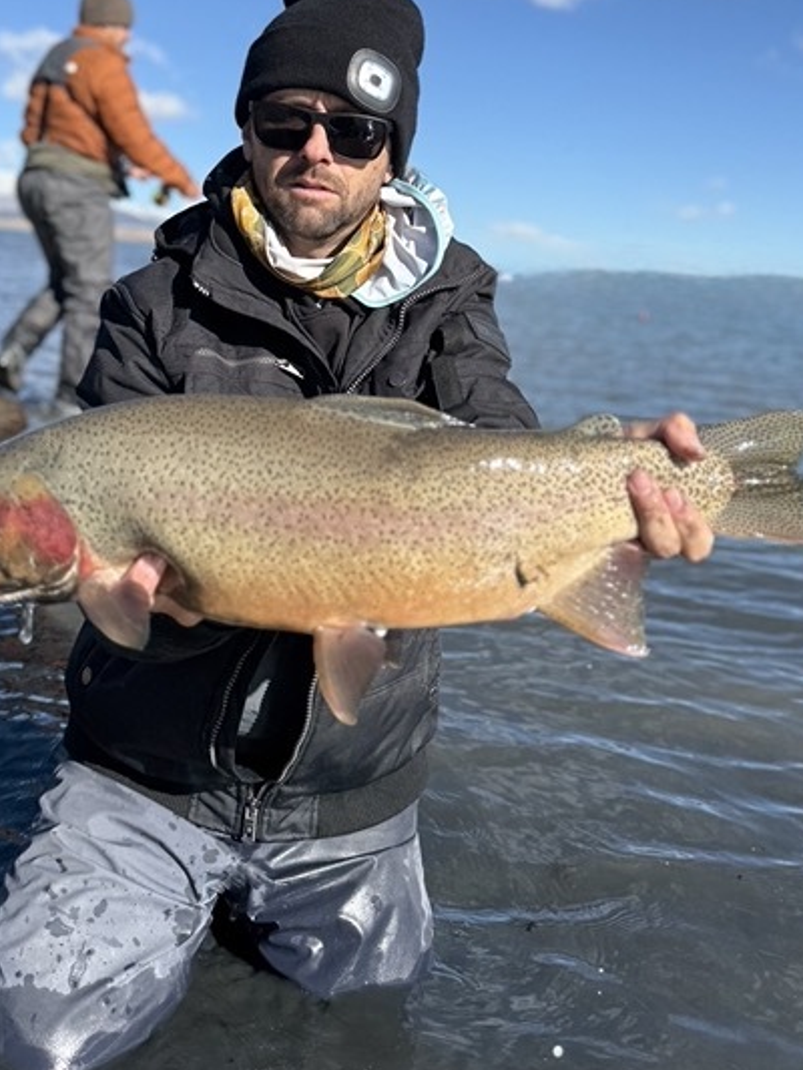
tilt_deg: -4.7
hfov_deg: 39.6
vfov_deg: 50.6
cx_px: 341
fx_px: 1113
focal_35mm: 36
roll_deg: -4.4
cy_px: 371
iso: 80
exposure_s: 1/3759
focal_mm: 6.76
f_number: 1.78
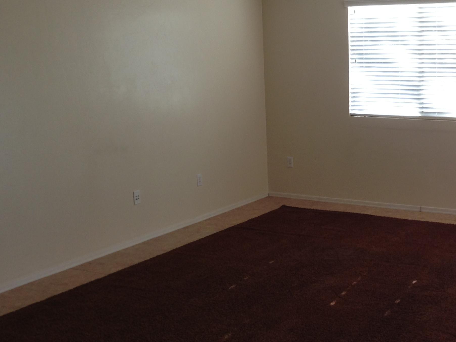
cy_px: 151
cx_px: 371
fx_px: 725
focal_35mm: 55
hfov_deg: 33.8
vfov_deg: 26.5
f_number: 2.4
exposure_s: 1/40
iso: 50
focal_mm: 4.13
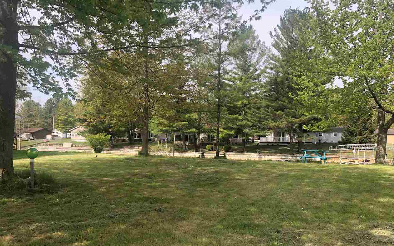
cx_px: 198
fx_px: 322
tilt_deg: -2.4
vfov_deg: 41.6
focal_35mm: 30
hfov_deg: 62.9
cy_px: 148
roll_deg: +0.6
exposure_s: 1/747
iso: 20
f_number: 1.8
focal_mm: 3.99
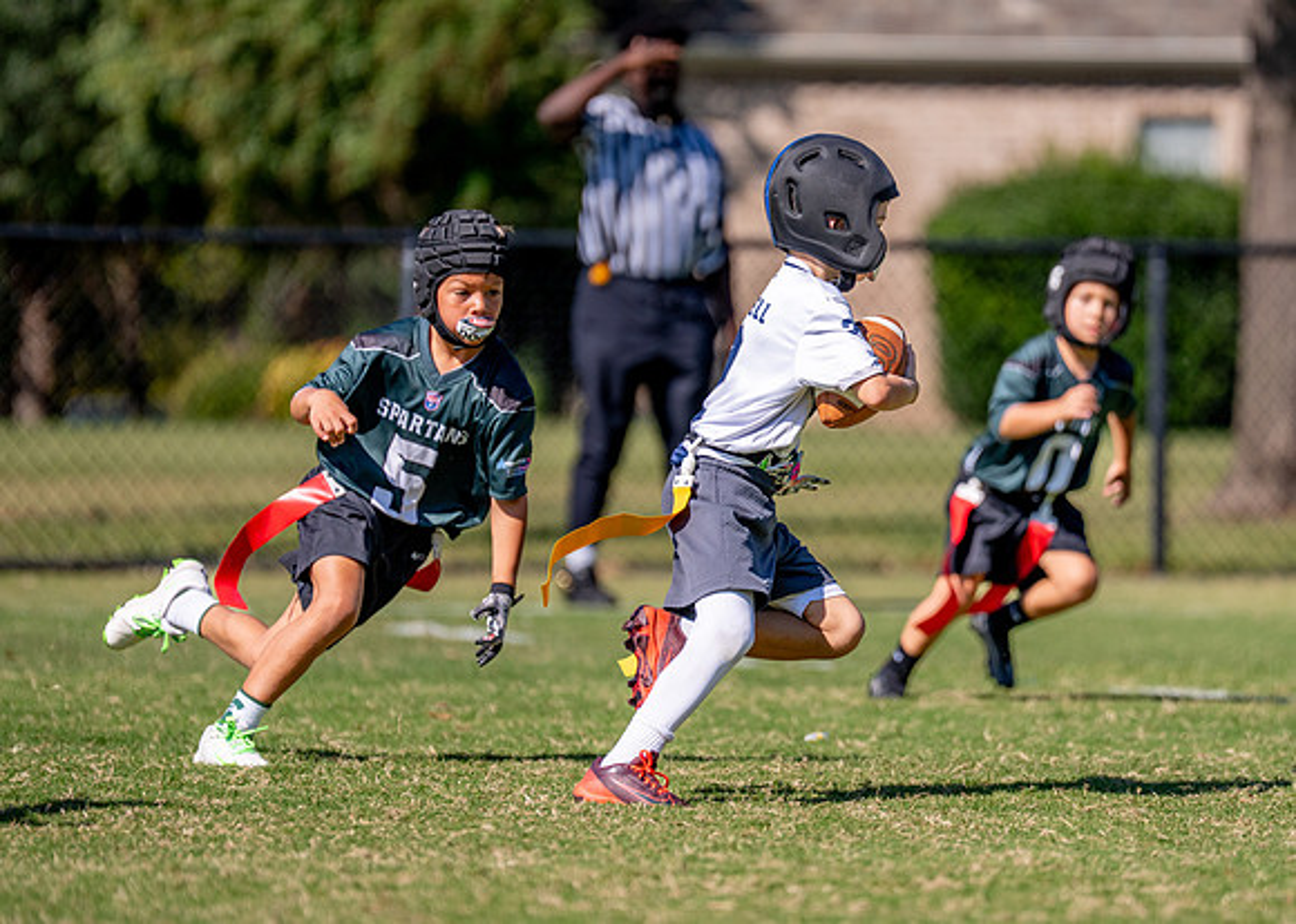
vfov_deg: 5.3
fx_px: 9955
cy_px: 441
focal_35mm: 271
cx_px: 848
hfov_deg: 7.4
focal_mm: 200
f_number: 2.8
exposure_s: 1/6400
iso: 250
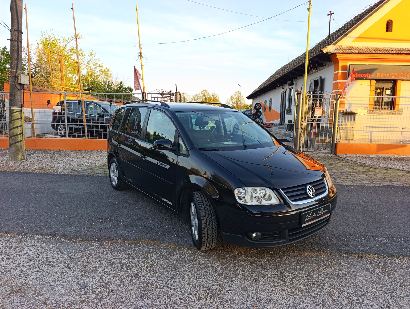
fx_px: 273
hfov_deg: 73.8
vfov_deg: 59.0
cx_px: 205
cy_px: 154
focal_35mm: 23
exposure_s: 1/100
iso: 80
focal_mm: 6.14
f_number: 1.6
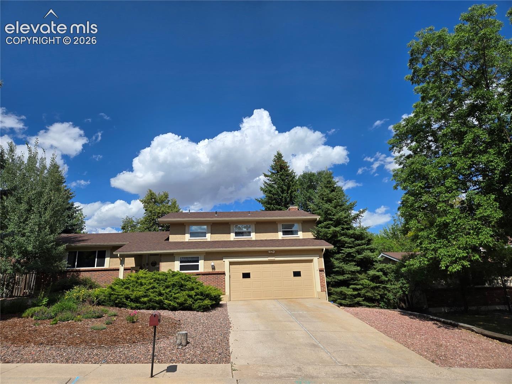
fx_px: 340
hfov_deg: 73.9
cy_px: 192
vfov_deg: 58.9
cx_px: 256
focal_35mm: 23
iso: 25
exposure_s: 1/2664
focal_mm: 5.4
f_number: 1.8
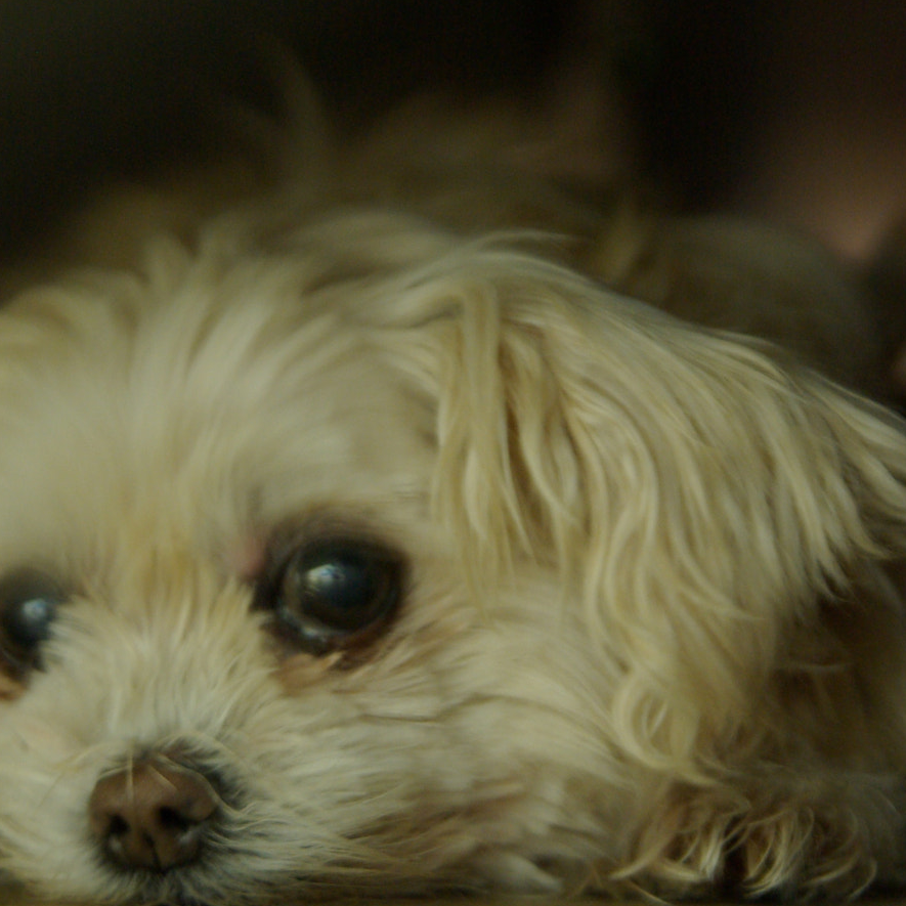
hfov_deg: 13.8
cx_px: 330
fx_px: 3731
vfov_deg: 13.8
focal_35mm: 126
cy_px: 567
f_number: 2.8
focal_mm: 42.5
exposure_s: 1.5
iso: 400
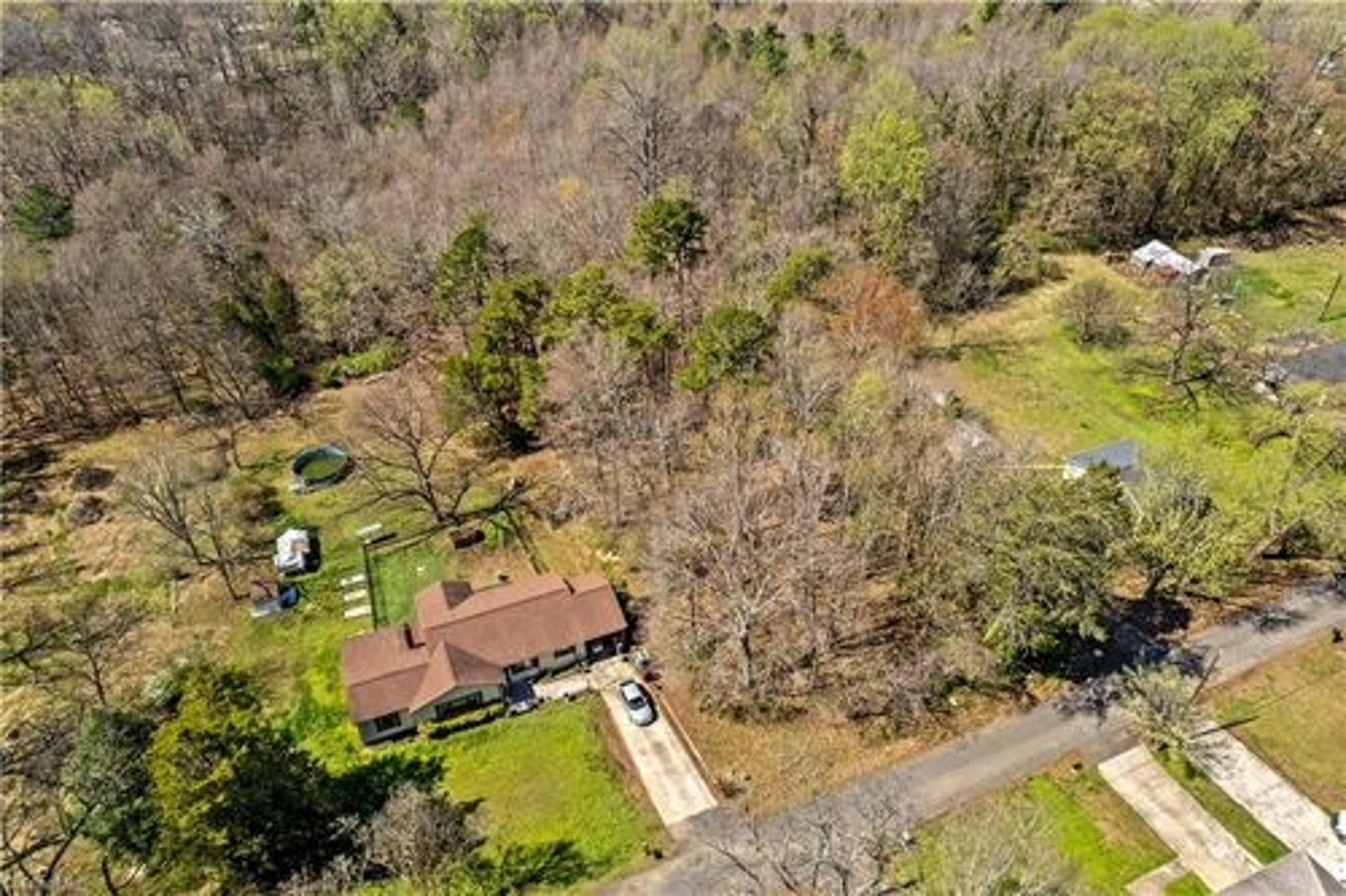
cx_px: 673
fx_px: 822
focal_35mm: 22
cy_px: 448
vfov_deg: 57.2
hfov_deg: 78.6
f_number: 2.8
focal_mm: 8.38
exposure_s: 1/640
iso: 100
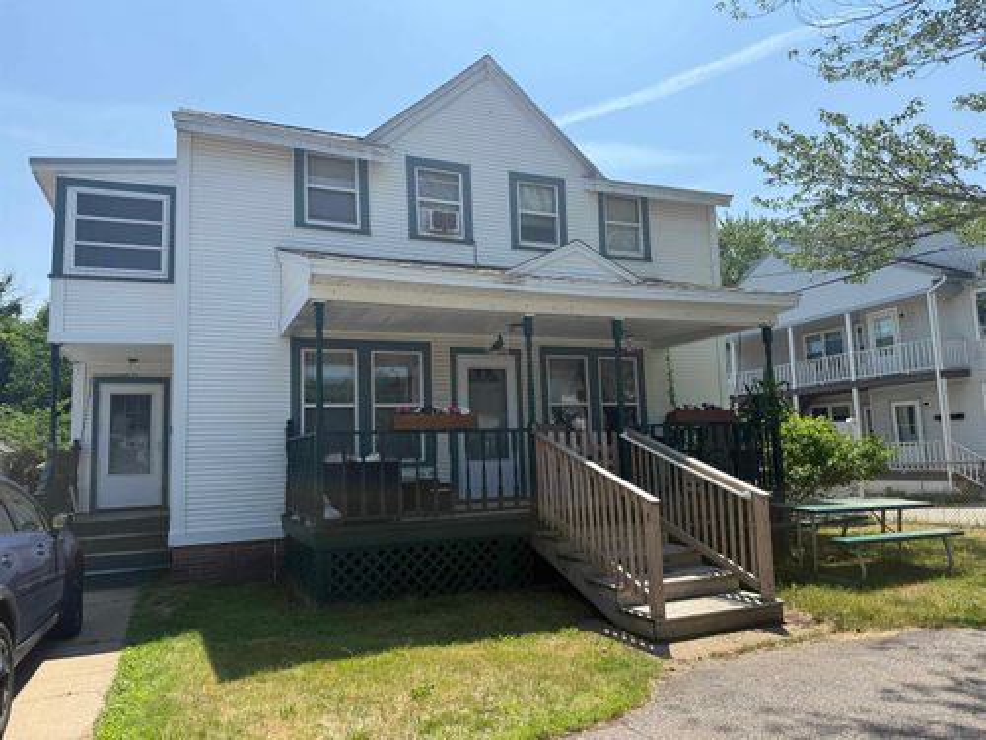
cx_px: 493
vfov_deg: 56.8
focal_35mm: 24
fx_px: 684
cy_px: 370
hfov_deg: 71.6
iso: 80
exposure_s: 1/3759
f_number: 1.78
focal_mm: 6.76
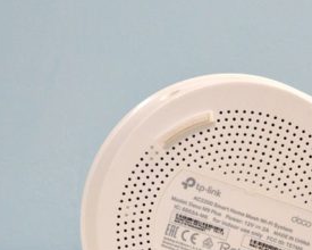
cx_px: 226
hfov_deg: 20.7
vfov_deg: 16.6
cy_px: 207
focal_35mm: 92
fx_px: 850
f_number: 10
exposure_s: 1/60
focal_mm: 30
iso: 1600
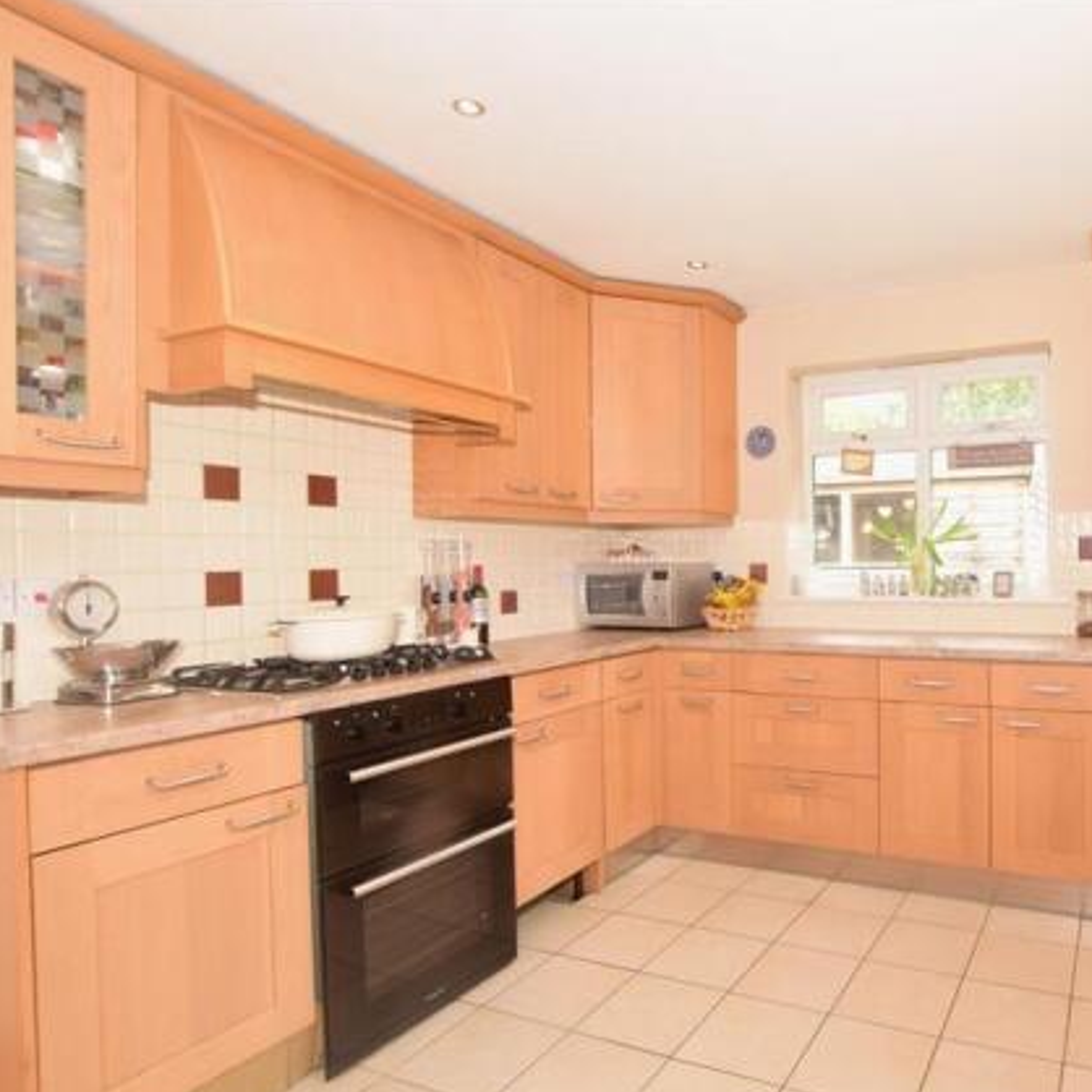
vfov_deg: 74.8
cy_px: 560
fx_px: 714
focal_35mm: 20
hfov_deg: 69.4
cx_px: 831
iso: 400
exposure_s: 1/60
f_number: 7.1
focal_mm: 10
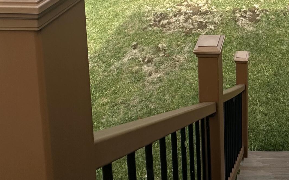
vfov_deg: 22.7
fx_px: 331
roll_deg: -0.5
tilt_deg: -9.1
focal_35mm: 42
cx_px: 281
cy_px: -113
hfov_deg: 41.7
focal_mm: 2.22
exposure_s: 1/1125
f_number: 2.2
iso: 50
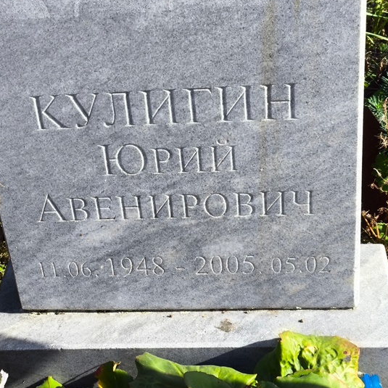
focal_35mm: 66
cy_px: 184
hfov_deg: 26.1
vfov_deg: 26.1
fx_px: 837
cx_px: 162
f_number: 1.7
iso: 50
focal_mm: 4.71
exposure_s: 1/569
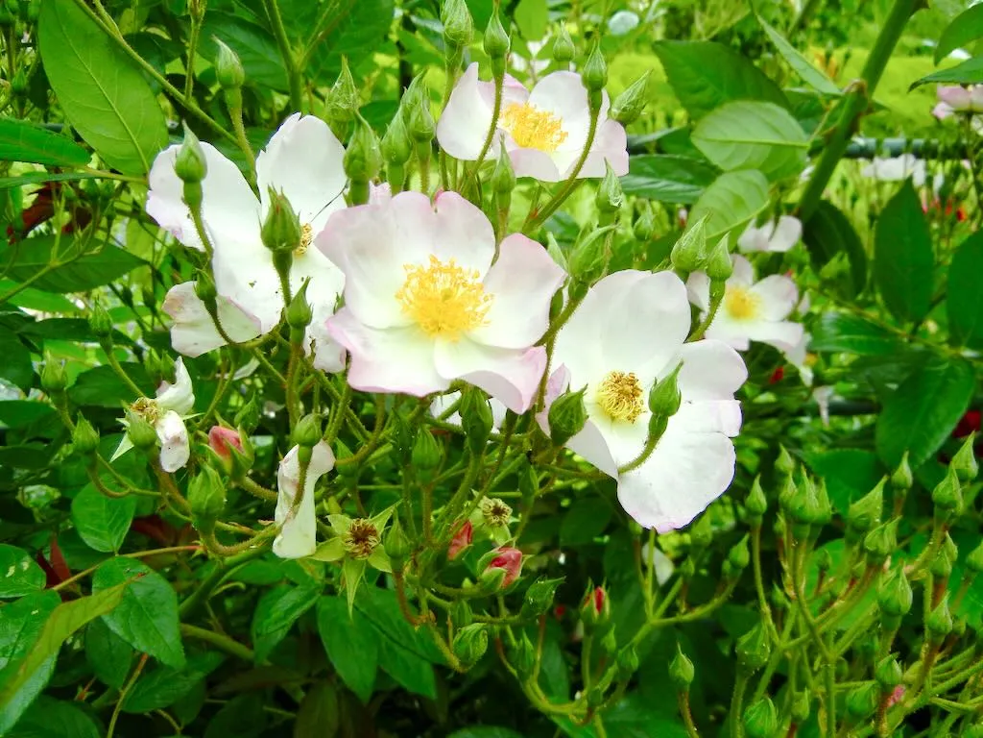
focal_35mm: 30
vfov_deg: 46.8
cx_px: 492
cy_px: 369
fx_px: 852
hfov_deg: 60.0
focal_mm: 5.4
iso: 160
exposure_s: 1/668
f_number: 3.5
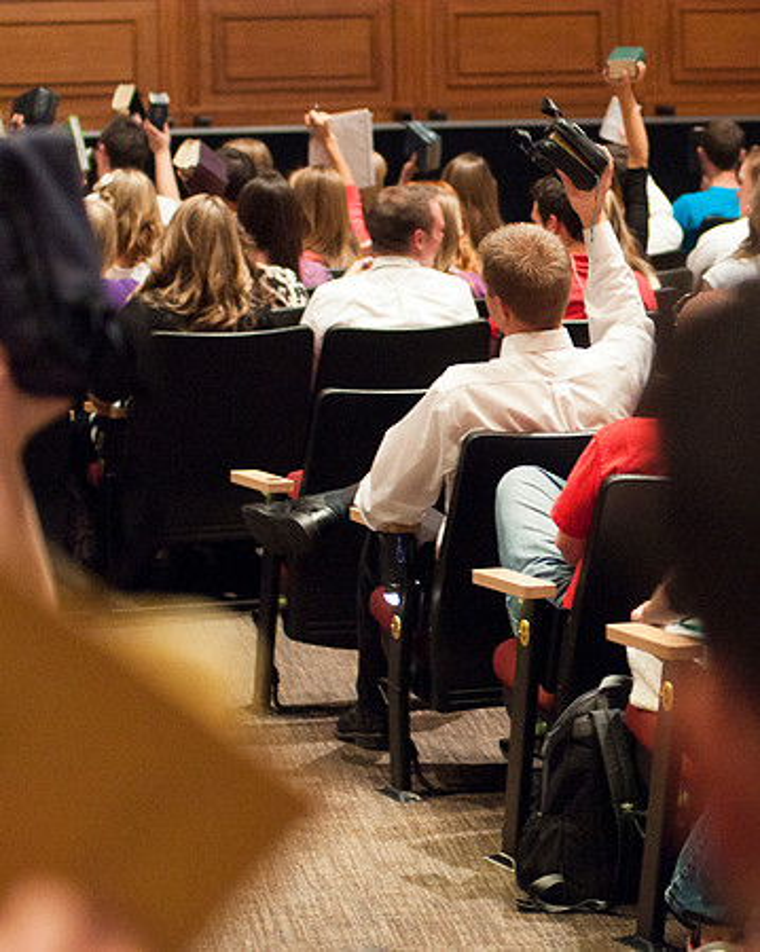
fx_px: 4362
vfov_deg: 12.5
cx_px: 748
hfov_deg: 9.9
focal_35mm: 155
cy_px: 456
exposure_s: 1/25
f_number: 3.2
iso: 2000
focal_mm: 70
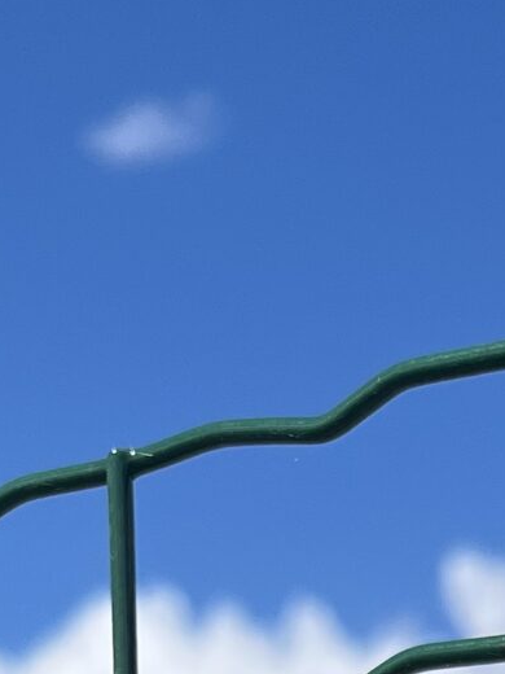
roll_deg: +1.5
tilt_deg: -6.1
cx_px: 533
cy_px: 1650
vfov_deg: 12.1
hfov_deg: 11.4
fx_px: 2490
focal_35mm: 128
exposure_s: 1/4484
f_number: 1.6
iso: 50
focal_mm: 5.1
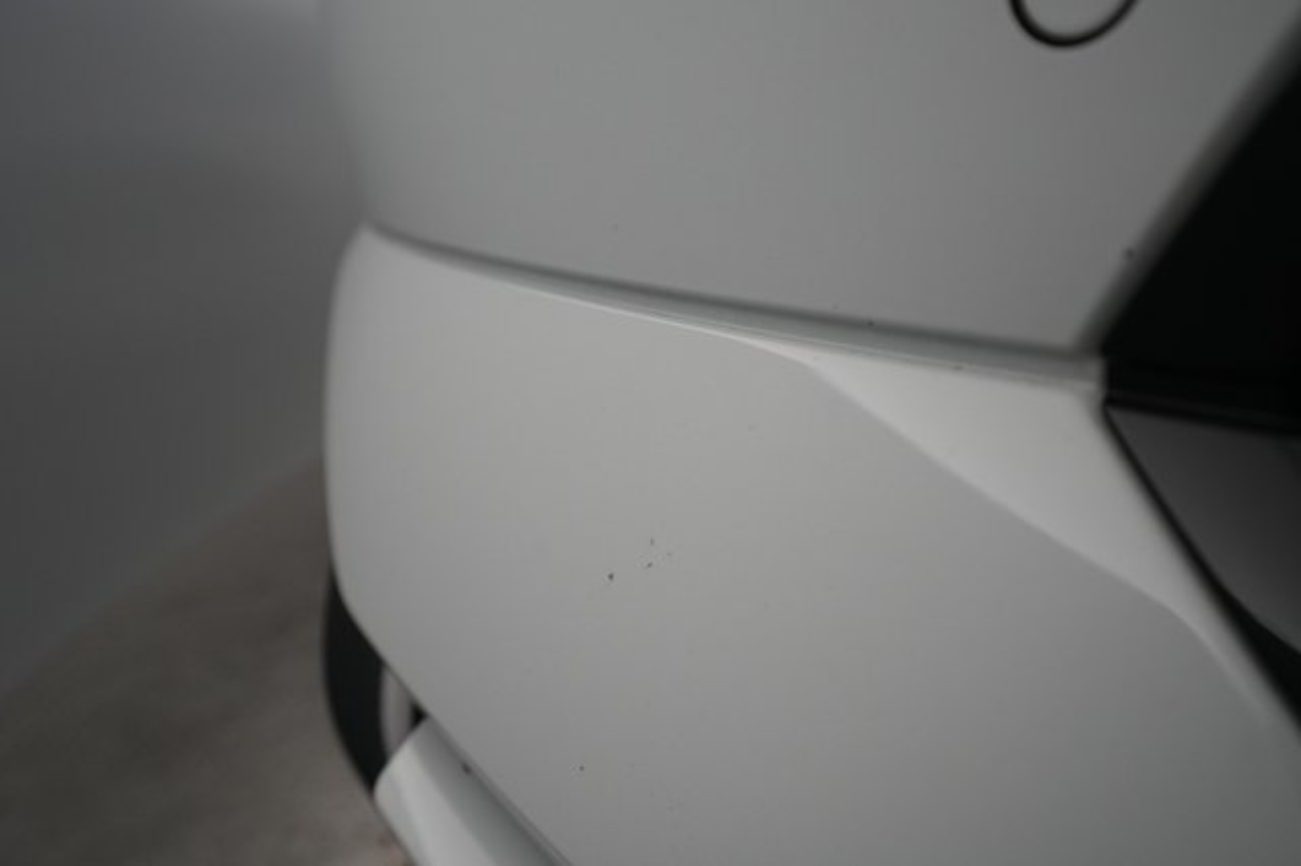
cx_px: 650
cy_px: 433
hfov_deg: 65.5
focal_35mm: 28
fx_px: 1011
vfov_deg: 46.4
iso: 2000
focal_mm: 28
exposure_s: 1/100
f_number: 5.6
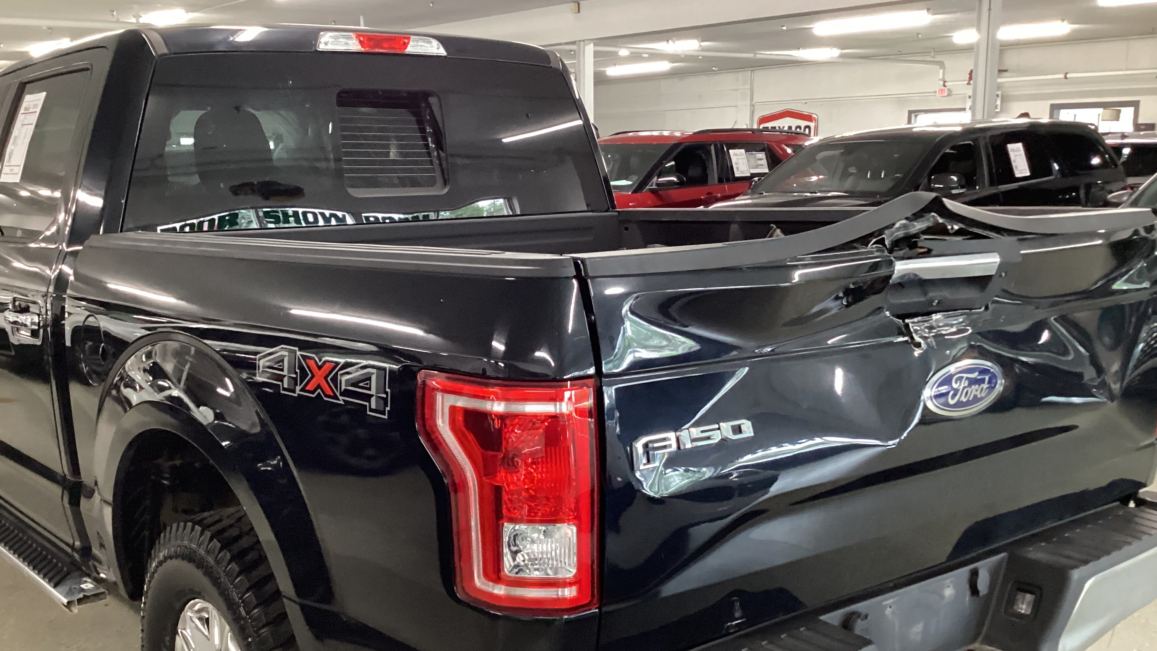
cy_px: 421
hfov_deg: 51.5
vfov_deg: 30.3
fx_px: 1196
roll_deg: +0.5
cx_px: 510
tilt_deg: -12.2
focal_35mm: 39
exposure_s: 1/40
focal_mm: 3.3
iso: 400
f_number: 2.4
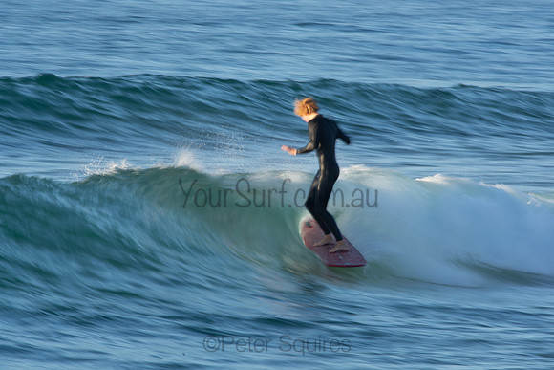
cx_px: 277
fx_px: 11544
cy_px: 185
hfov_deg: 2.7
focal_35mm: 750
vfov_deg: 1.8
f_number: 22
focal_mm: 500
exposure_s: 1/15
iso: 100
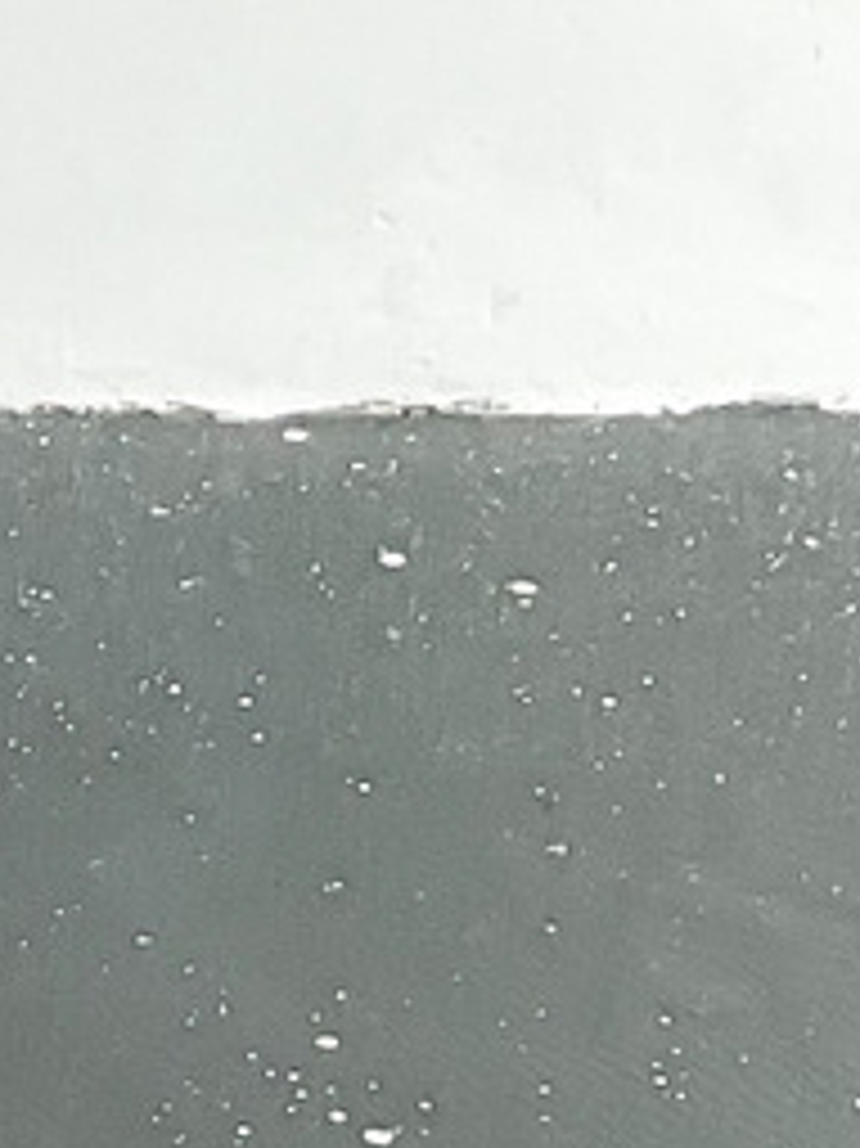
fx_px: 6034
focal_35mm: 182
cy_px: -702
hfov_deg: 7.3
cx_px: -1706
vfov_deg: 10.4
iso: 40
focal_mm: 3
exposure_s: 1/120
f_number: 1.8
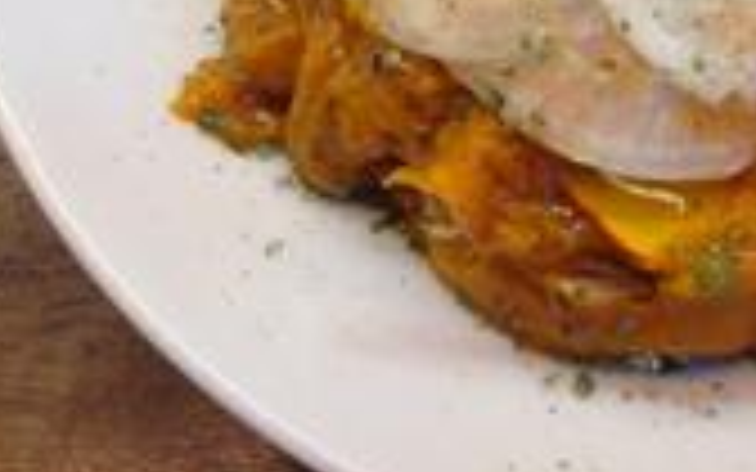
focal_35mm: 110
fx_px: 2266
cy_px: -207
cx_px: 940
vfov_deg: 11.5
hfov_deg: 17.9
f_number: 2.4
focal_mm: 4.12
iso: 50
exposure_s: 1/40
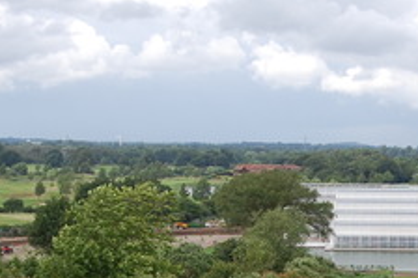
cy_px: 257
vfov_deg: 12.1
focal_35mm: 112
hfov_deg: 17.8
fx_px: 1302
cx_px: 412
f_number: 10
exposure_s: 1/250
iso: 250
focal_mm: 31
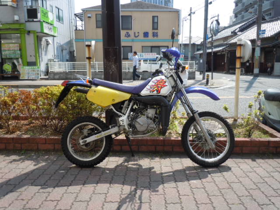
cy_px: 105
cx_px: 140
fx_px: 226
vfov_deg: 49.7
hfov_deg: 63.4
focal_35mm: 28
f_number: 3.7
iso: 100
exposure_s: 1/400
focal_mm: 5
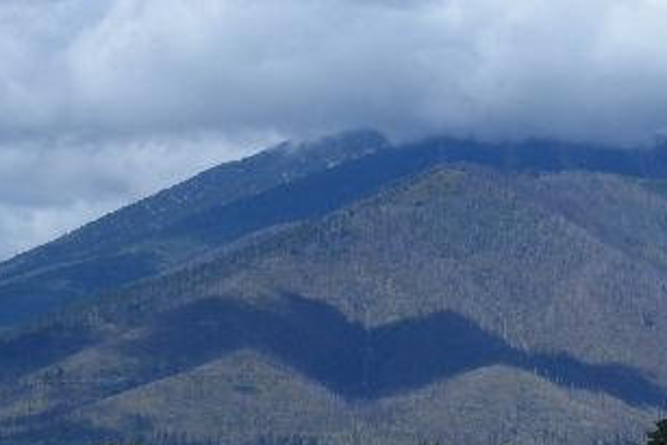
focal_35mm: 269
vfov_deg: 5.1
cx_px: 830
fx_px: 4986
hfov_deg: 7.6
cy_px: 203
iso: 100
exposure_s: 1/320
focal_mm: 46
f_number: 9
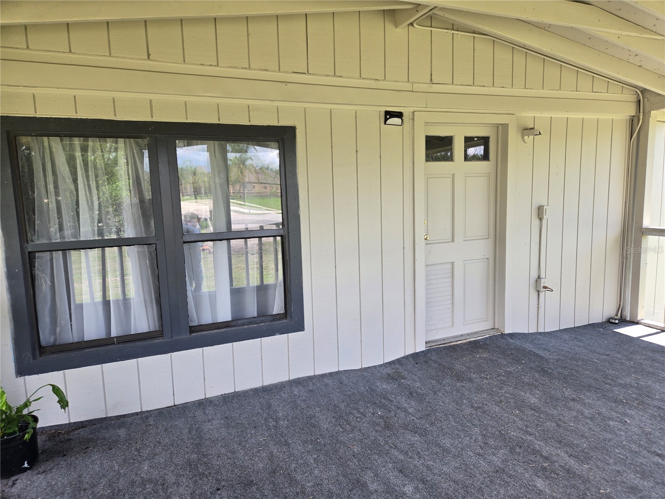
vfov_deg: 58.9
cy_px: 250
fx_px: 442
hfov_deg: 73.9
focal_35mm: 23
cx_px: 332
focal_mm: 5.4
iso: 25
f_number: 1.8
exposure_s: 1/180
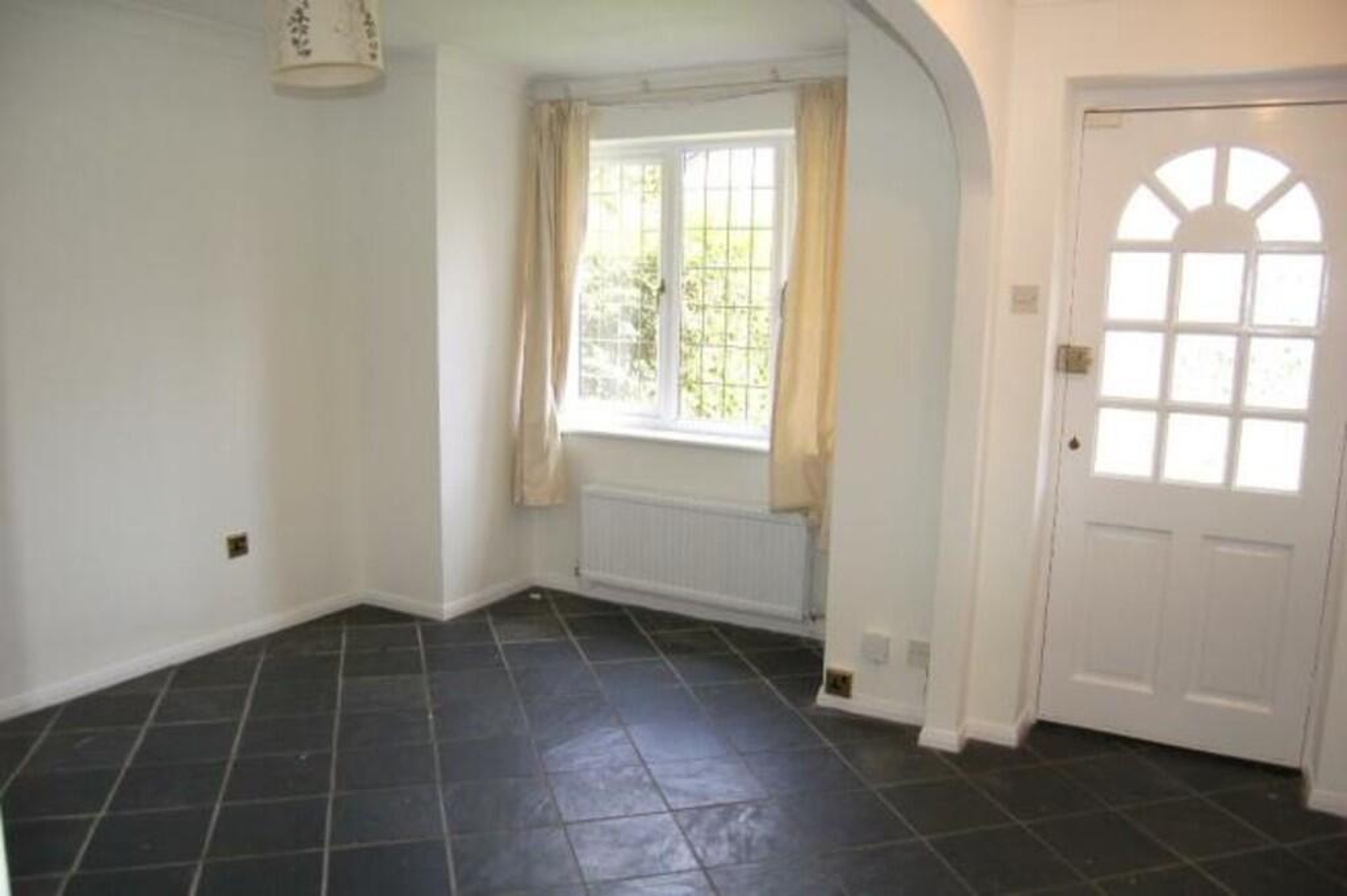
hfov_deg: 67.4
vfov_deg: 47.9
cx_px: 674
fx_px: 1009
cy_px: 448
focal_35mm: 27
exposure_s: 1/200
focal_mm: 18
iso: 400
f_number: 3.5
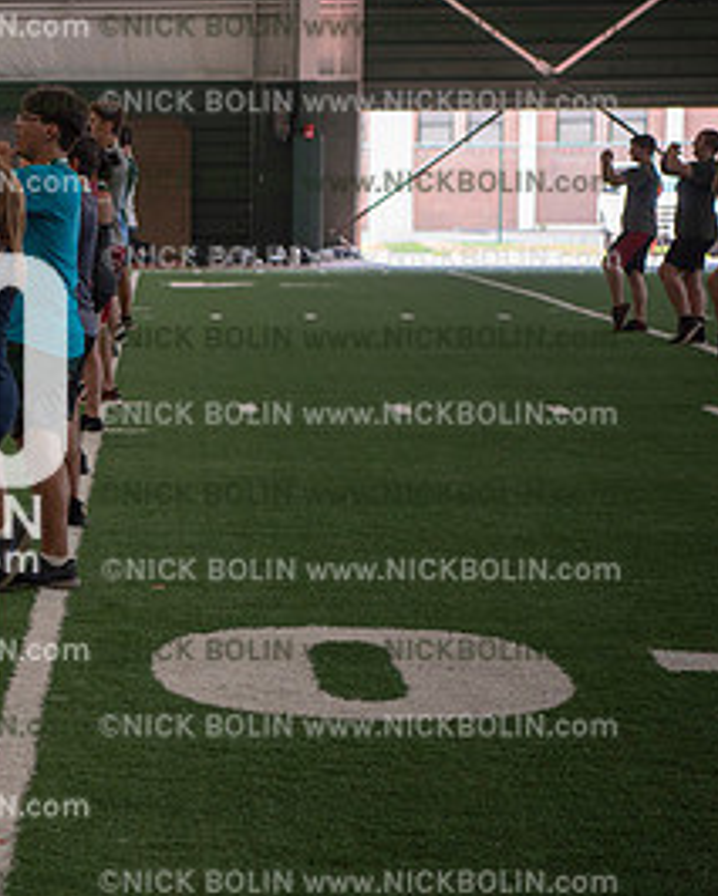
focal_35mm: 127
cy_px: 416
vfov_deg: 15.1
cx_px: -172
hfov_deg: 11.9
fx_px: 3372
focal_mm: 62
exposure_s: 1/320
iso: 640
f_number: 2.8
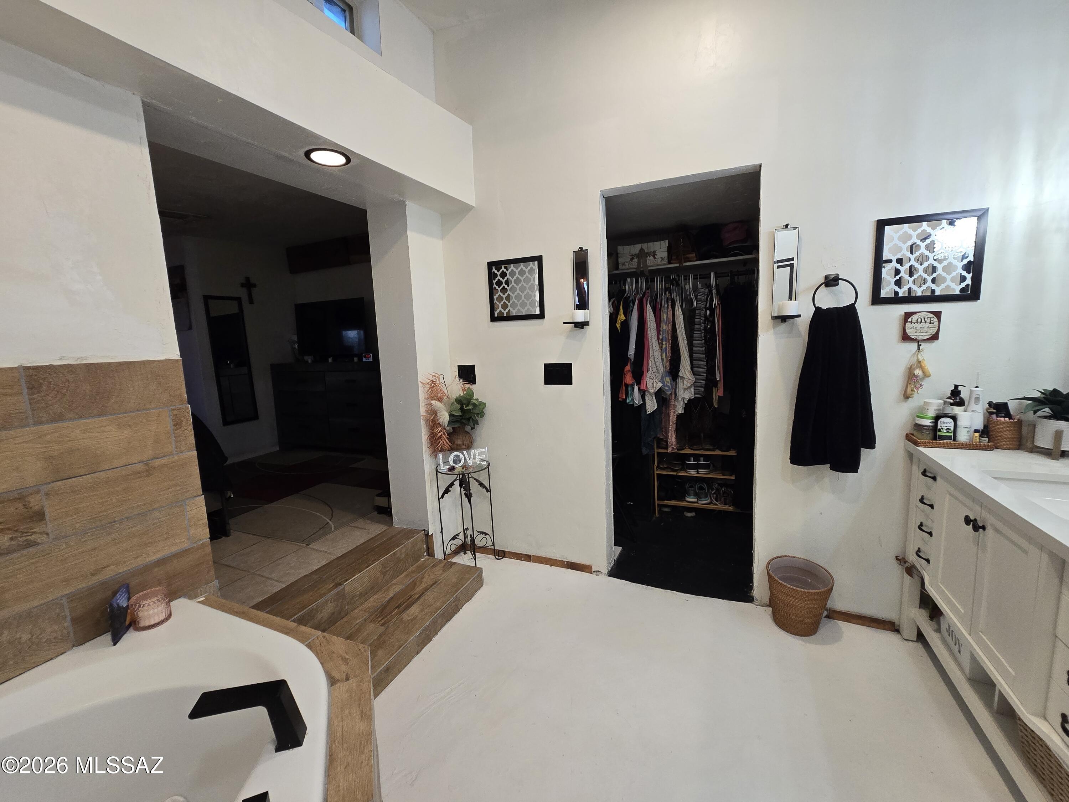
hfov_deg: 106.2
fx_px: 401
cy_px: 401
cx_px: 534
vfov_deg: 89.9
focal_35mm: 13
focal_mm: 2.2
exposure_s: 1/60
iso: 160
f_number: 2.2
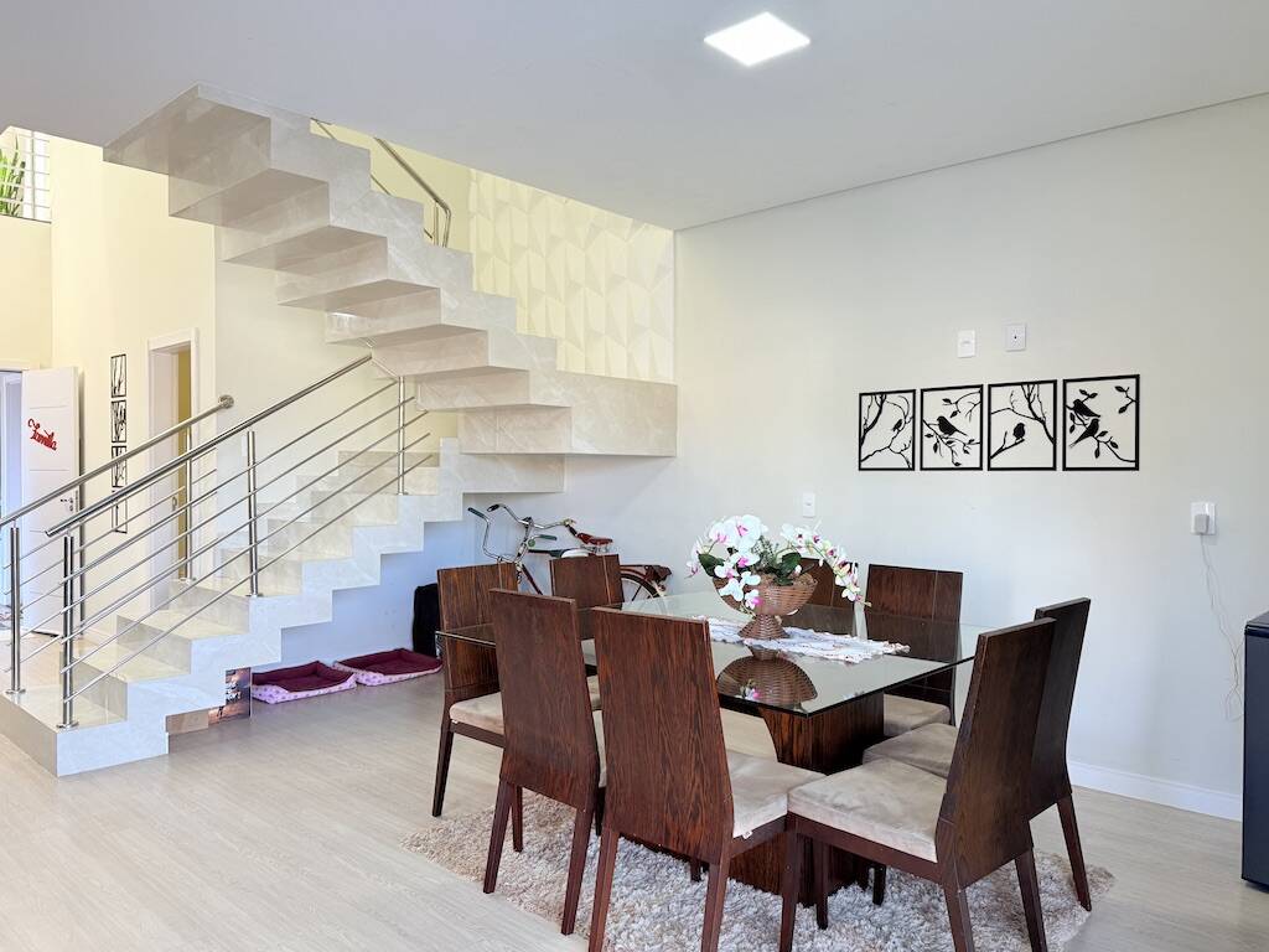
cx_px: 634
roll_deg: -0.8
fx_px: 880
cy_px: 476
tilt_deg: +0.2
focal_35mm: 24
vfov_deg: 56.8
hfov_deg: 71.6
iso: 100
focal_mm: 6.76
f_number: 1.78
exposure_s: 1/120
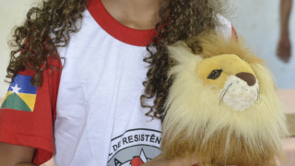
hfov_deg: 19.8
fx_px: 845
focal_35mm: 108
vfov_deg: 11.1
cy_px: 5
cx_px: 144
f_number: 4.5
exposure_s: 1/60
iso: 1800
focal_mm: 44
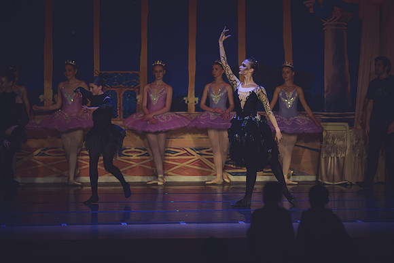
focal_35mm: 227
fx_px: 2480
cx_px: 219
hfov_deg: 9.1
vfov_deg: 6.1
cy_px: 137
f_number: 2.8
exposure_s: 1/320
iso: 3200
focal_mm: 200
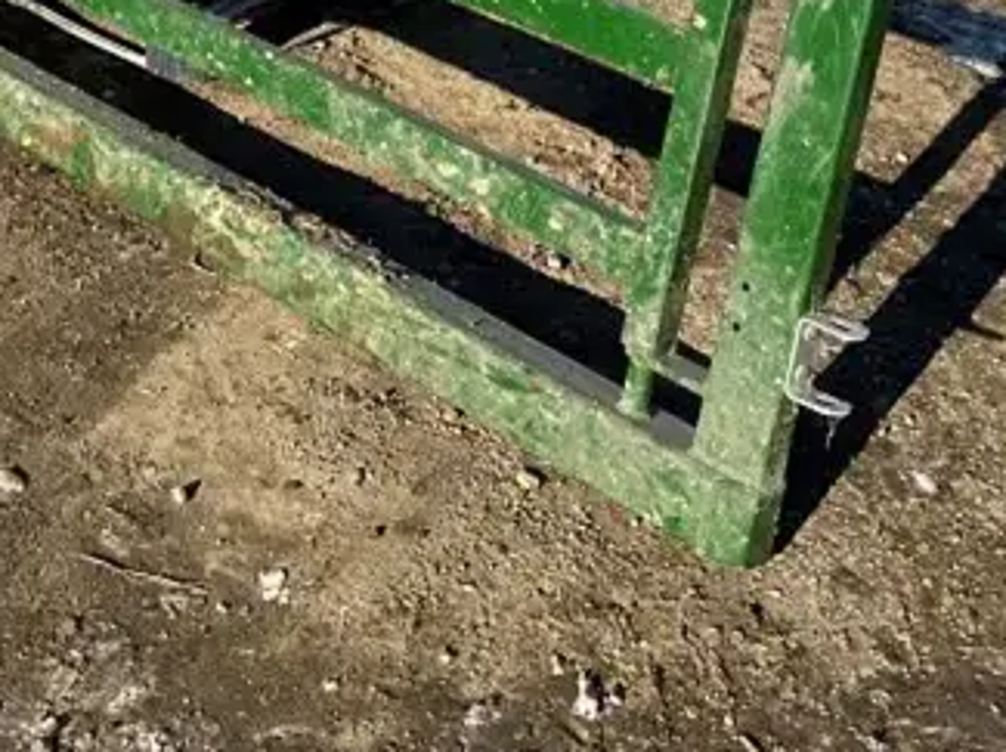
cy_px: -179
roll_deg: +2.2
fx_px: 2061
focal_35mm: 71
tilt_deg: -14.8
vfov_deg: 19.3
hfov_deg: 27.0
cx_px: 241
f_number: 1.78
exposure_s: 1/3058
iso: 80
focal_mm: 6.86
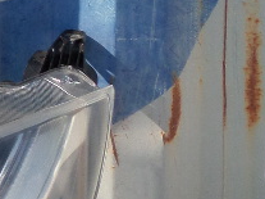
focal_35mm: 119
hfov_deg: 12.7
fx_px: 910
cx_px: -376
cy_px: -8
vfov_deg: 12.3
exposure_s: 1/500
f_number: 4.6
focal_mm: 4
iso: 80
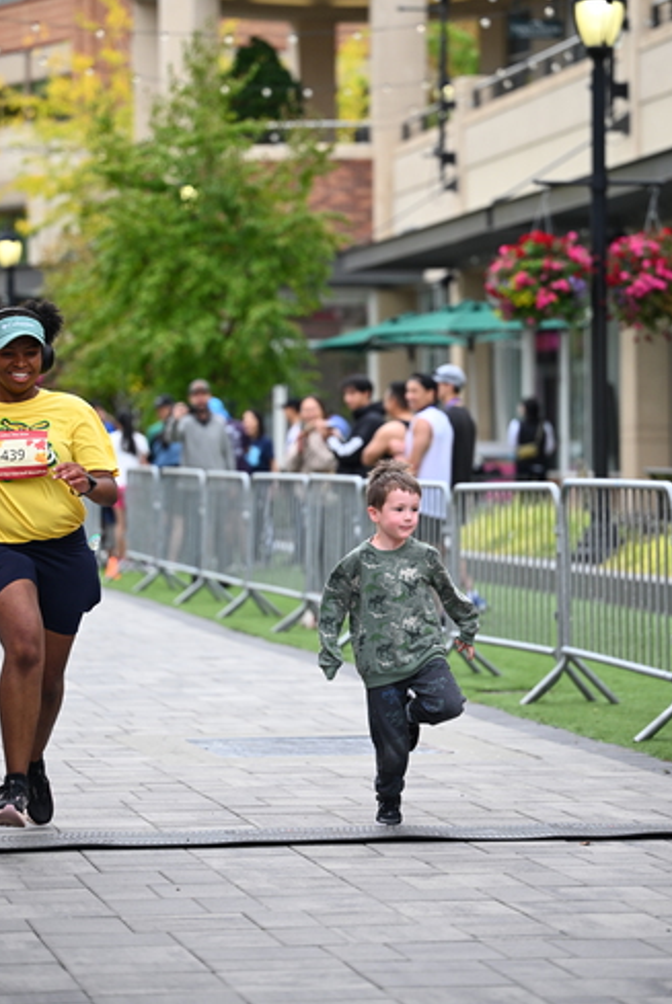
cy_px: 446
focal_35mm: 118
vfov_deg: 17.3
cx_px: 342
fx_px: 3297
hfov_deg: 11.6
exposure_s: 1/2500
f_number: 2.8
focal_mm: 105
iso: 640
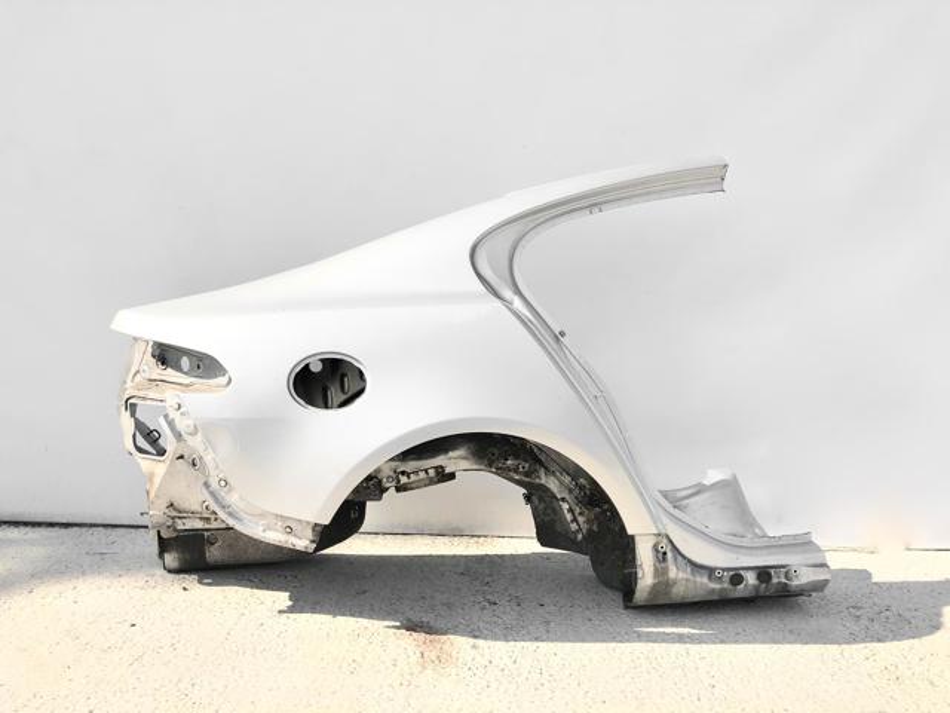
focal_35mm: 28
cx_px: 475
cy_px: 356
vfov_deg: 49.7
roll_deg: -1.1
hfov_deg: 63.4
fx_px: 768
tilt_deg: -5.4
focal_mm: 3.99
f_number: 1.8
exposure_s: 1/1715
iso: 20
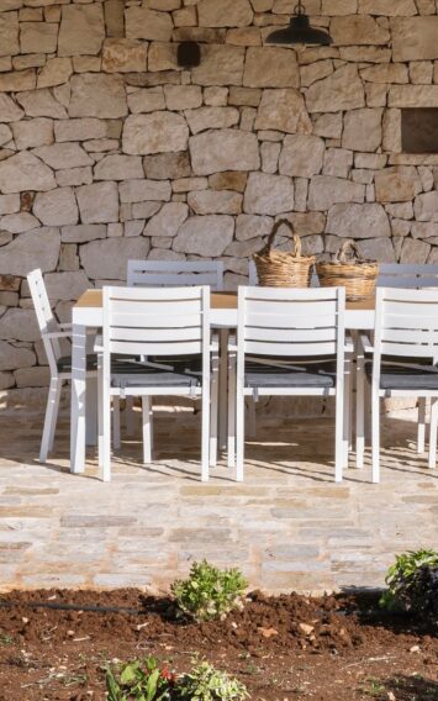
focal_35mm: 146
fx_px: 2788
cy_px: 176
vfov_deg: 14.3
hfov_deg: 9.0
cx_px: 316
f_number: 16
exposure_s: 1/400
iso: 500
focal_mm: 53
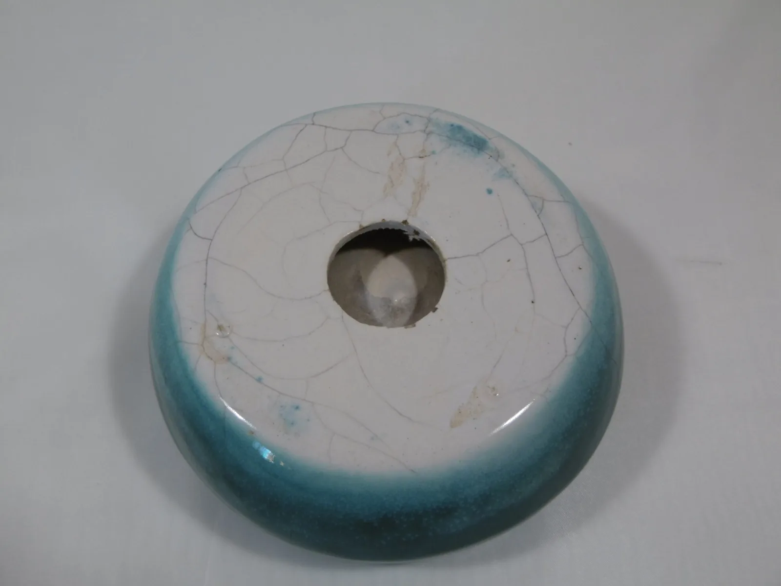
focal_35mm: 43
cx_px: 390
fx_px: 970
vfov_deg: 33.6
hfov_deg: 43.9
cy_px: 293
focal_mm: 7.7
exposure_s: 1/40
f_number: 3.8
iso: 100
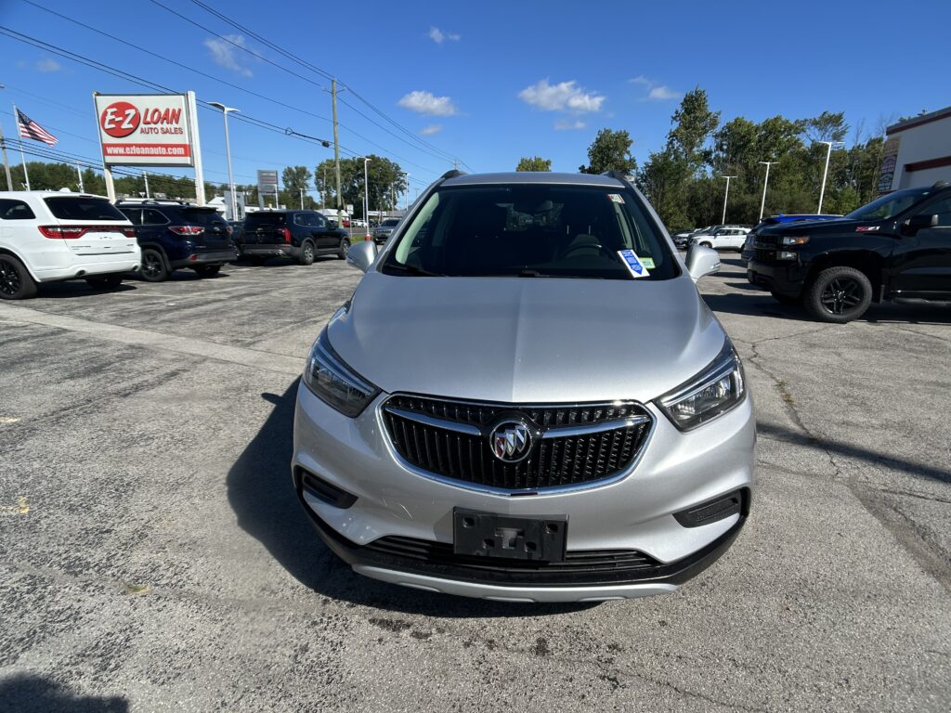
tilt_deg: -13.4
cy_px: 356
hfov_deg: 67.3
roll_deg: -1.1
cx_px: 476
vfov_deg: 53.1
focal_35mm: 26
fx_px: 714
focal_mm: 5.7
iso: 50
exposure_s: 1/3968
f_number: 1.5
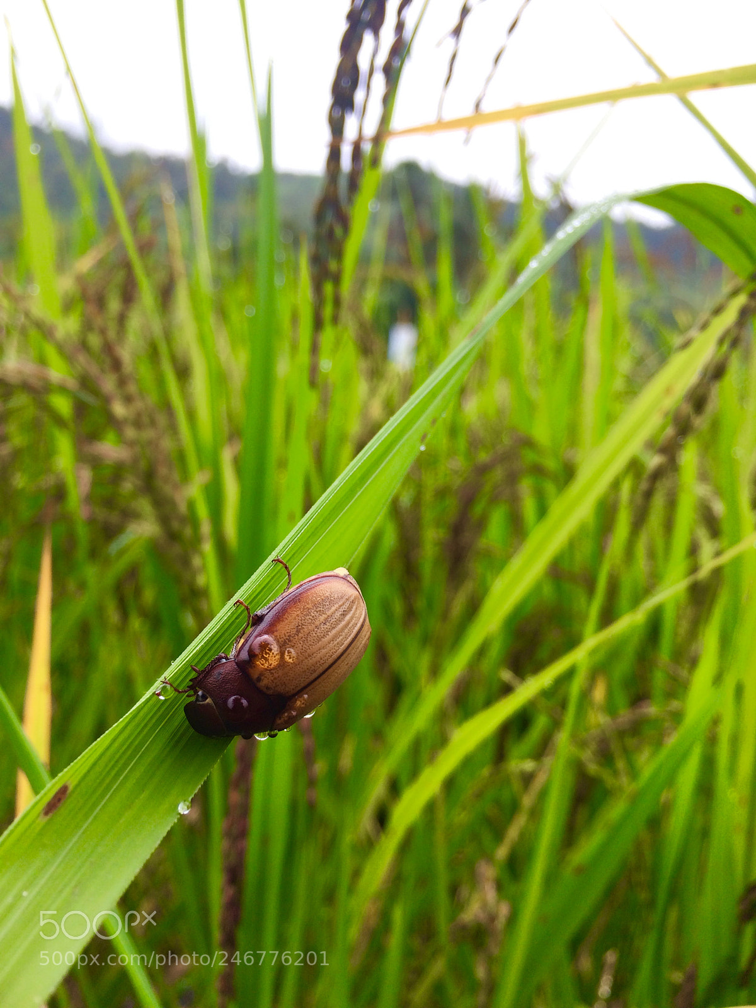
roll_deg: -3.7
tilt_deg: -16.4
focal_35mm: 29
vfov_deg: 61.7
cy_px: 504
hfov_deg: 48.2
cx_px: 378
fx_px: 844
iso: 32
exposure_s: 1/293
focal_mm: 4.15
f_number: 2.2
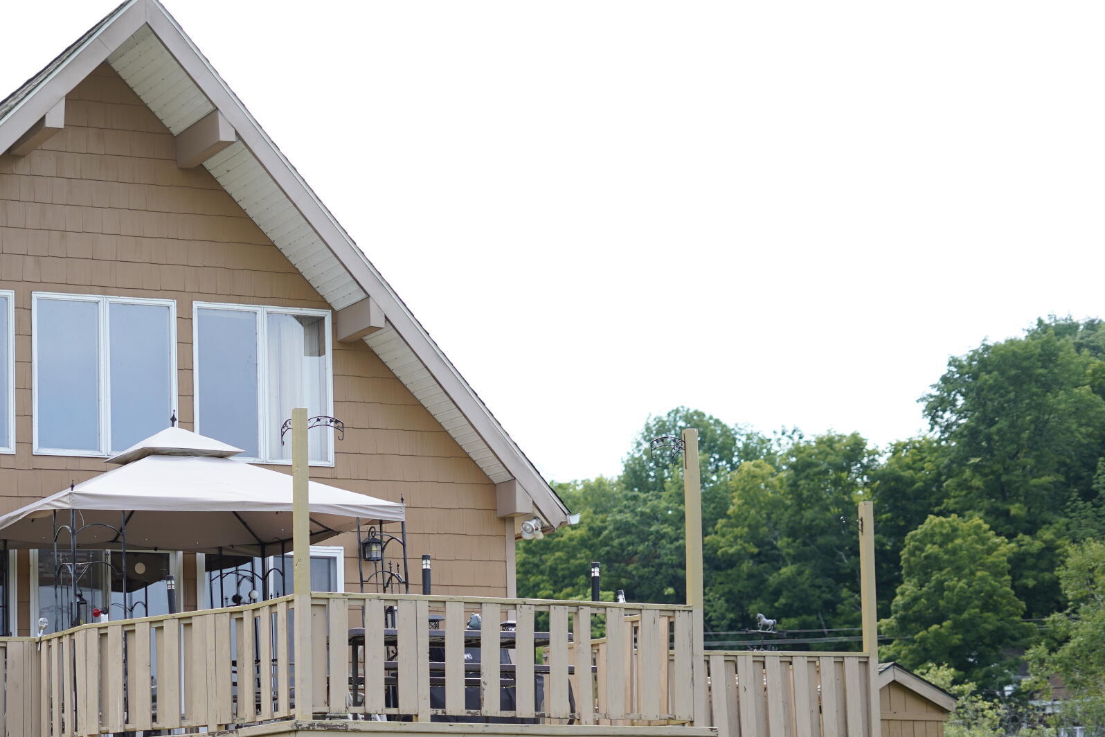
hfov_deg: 21.2
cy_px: 639
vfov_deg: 14.4
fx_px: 2885
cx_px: 114
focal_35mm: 94
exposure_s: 1/1250
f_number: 2.2
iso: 160
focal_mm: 50
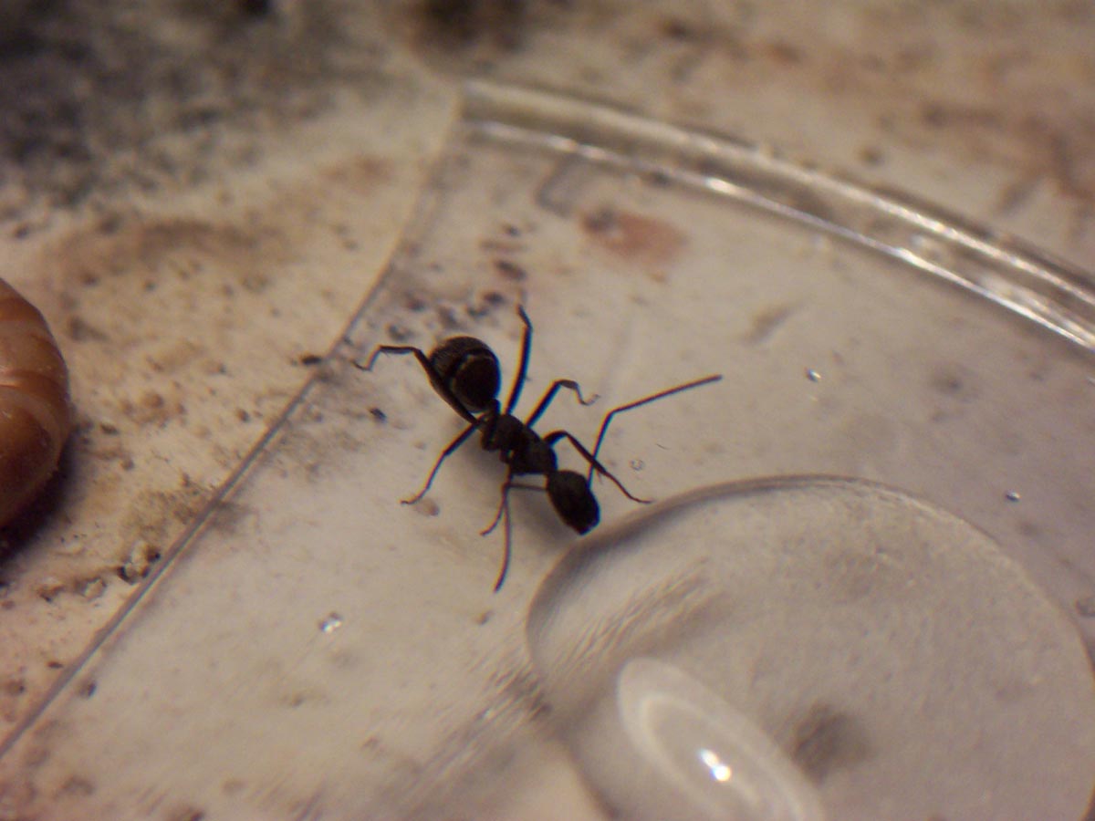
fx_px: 4555
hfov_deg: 13.7
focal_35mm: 144
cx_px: 548
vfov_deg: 10.3
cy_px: 410
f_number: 4.9
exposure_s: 1/90
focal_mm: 22.4
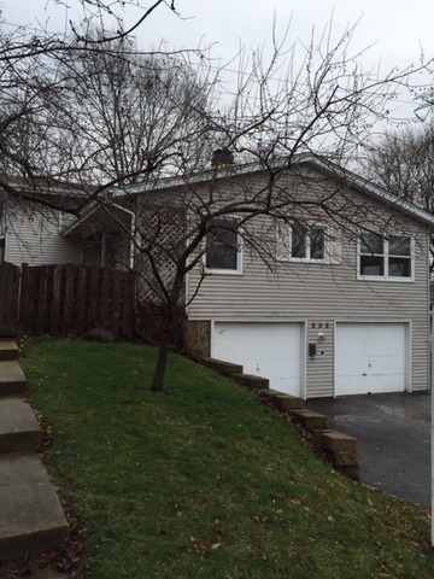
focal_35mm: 29
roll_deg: -0.5
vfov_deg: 61.7
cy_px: 290
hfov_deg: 48.2
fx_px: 485
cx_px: 217
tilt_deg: +5.0
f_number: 2.2
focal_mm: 4.15
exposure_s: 1/760
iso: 32
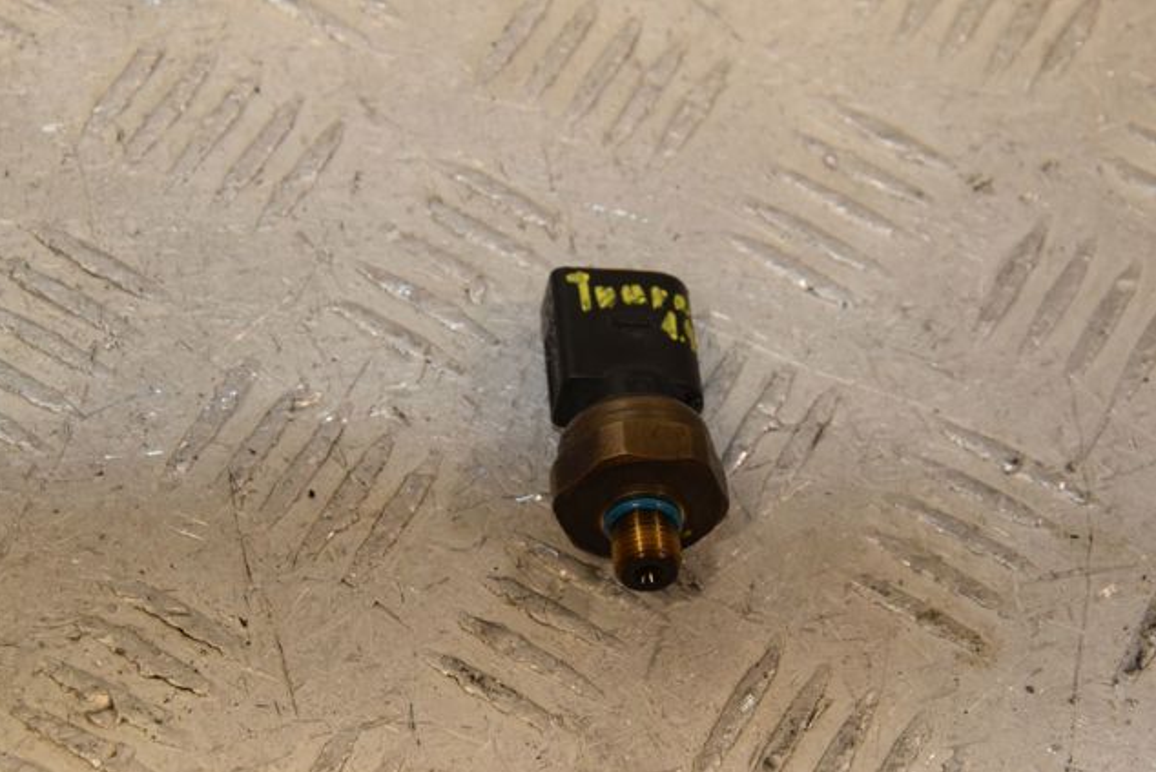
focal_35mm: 114
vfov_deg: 12.1
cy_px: 387
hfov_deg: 18.0
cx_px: 574
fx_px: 3645
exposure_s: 1/200
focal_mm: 75
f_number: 9
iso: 1600
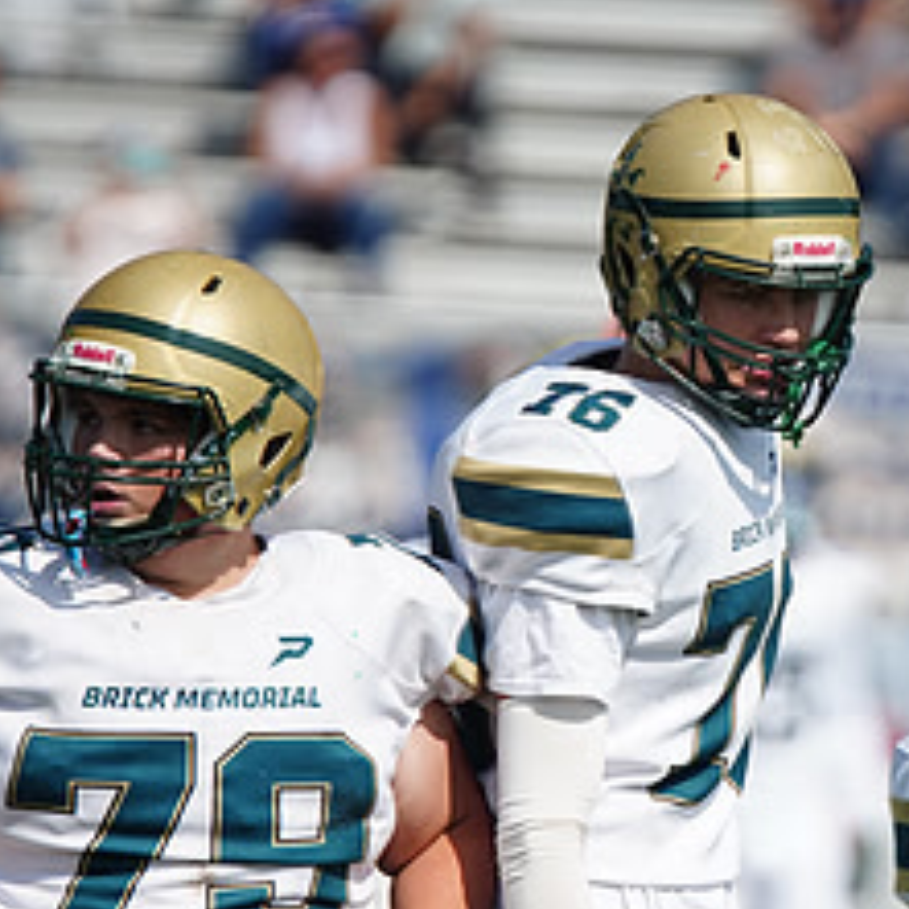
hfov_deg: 2.6
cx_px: 847
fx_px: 19846
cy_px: 557
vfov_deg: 2.6
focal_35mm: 668
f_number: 2.8
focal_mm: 300
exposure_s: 1/8000
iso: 400
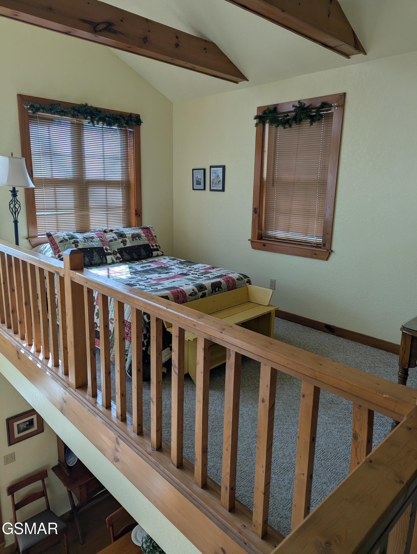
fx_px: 385
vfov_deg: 71.5
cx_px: 208
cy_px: 277
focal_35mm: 24
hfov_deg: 56.9
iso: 41
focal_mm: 6.81
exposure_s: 1/144
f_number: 1.85
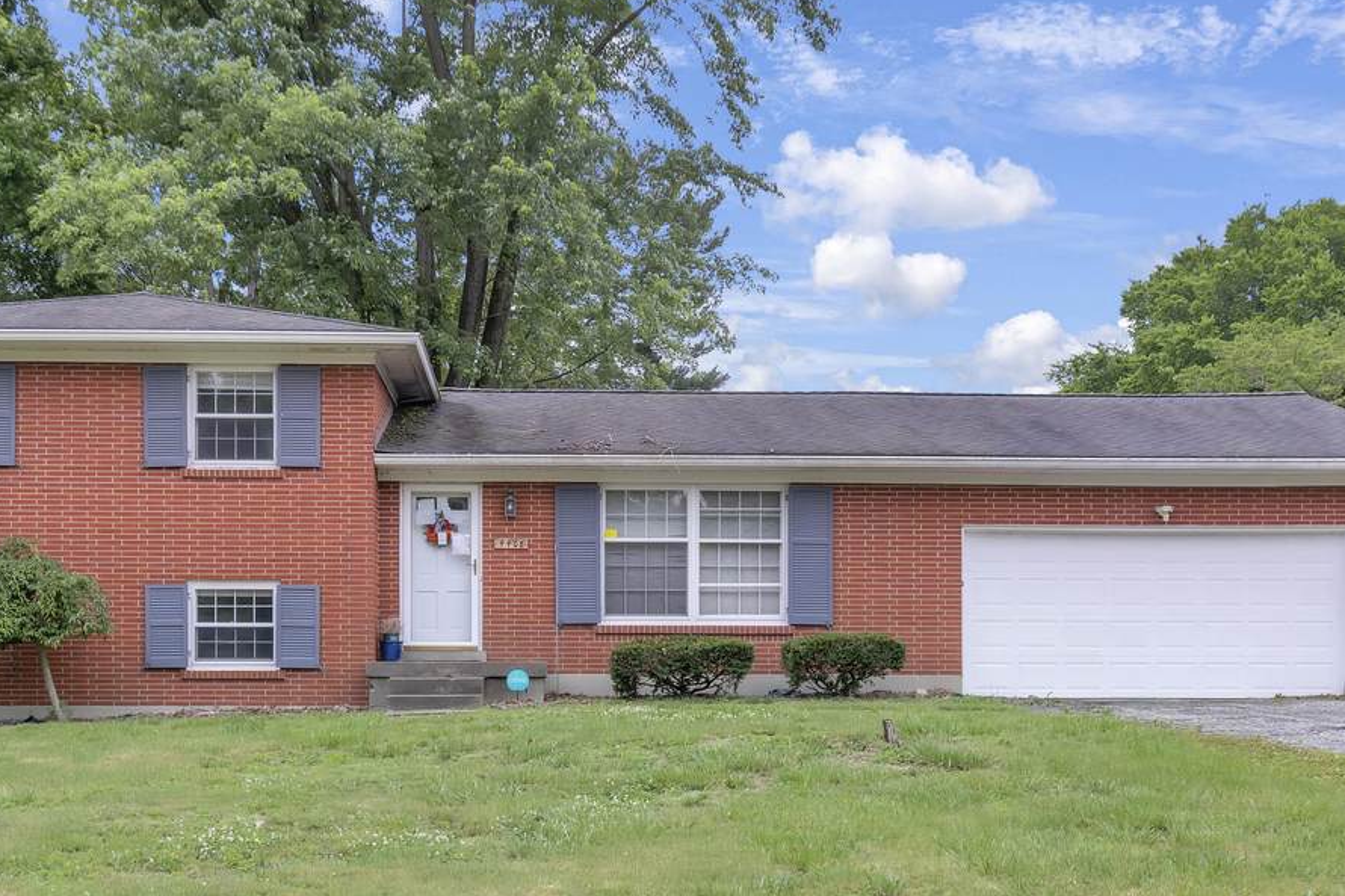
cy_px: 528
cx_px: 595
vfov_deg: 29.2
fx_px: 1718
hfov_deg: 42.7
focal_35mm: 46
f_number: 4
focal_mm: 32
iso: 125
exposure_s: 1/250
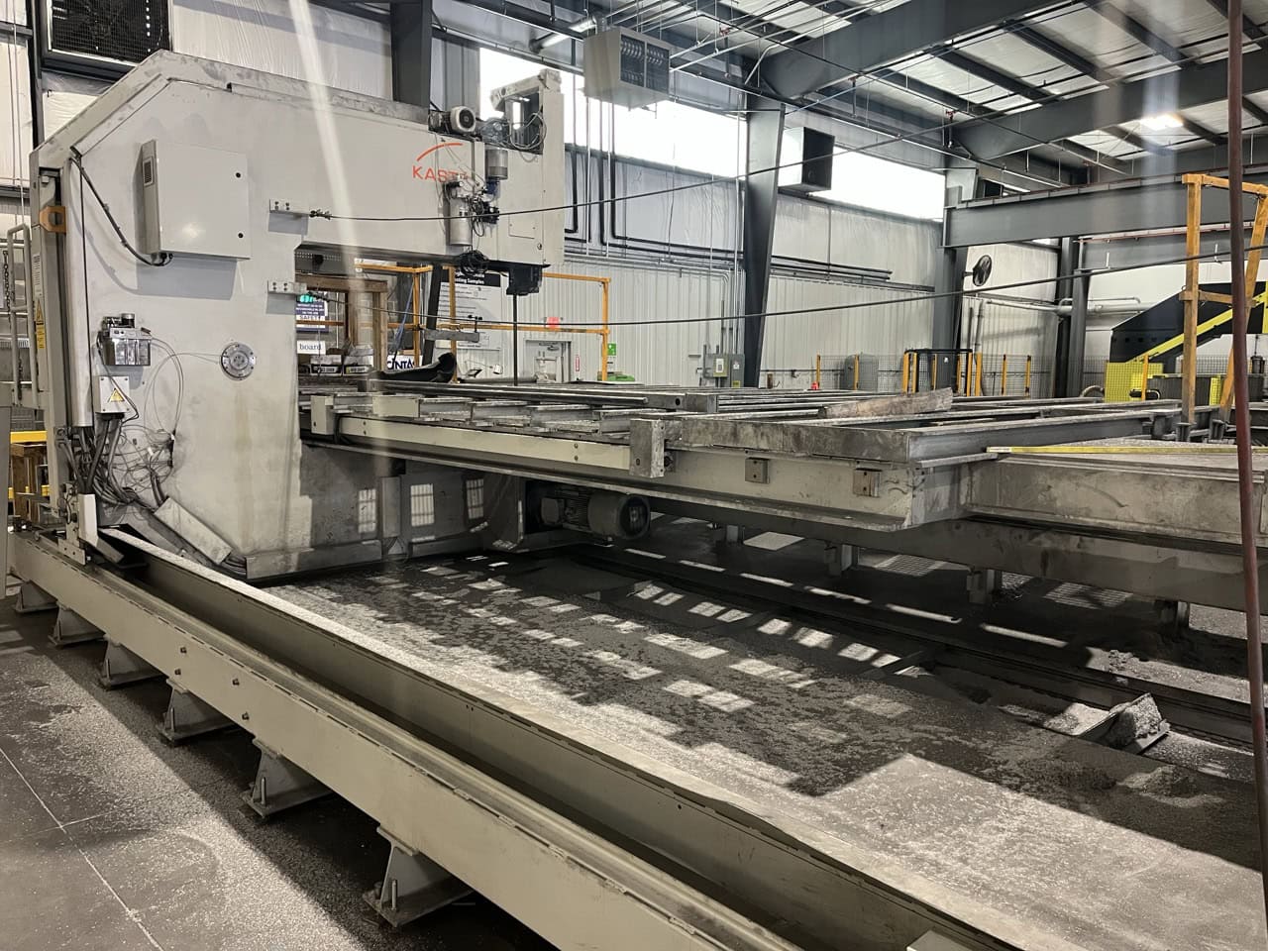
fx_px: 952
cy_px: 476
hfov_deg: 67.3
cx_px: 634
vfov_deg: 53.1
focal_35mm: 26
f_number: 1.6
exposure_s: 1/60
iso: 320
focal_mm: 5.1
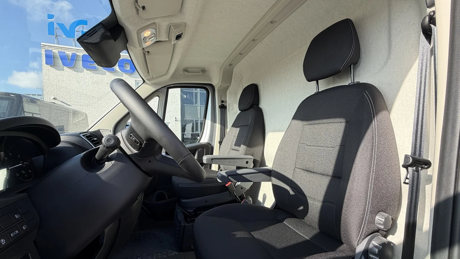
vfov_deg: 67.0
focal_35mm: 16
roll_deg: +0.2
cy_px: 140
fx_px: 195
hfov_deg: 99.3
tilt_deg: -2.7
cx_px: 236
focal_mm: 2.22
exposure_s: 1/413
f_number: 2.2
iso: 50
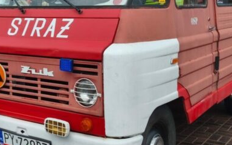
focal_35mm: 60
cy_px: 37
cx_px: 88
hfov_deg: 33.8
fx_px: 379
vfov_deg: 21.5
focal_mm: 6.06
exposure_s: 1/641
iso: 50
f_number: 1.7
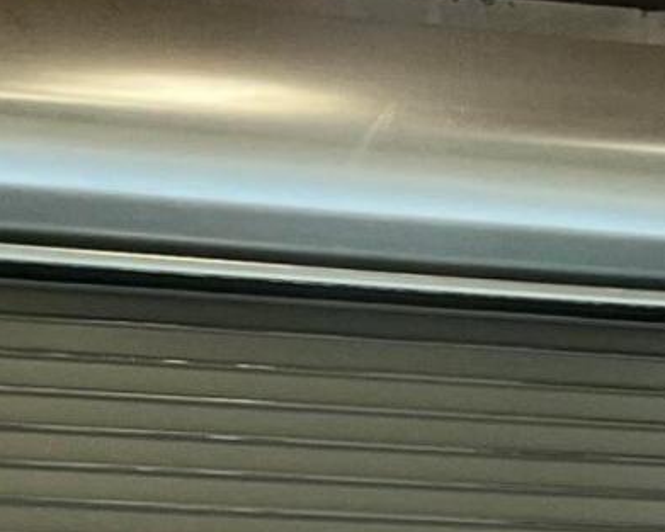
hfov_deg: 10.0
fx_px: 3681
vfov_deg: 8.2
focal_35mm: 187
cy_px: 644
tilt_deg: +7.0
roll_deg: +0.9
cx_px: 949
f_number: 1.6
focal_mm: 5.1
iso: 100
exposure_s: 1/120
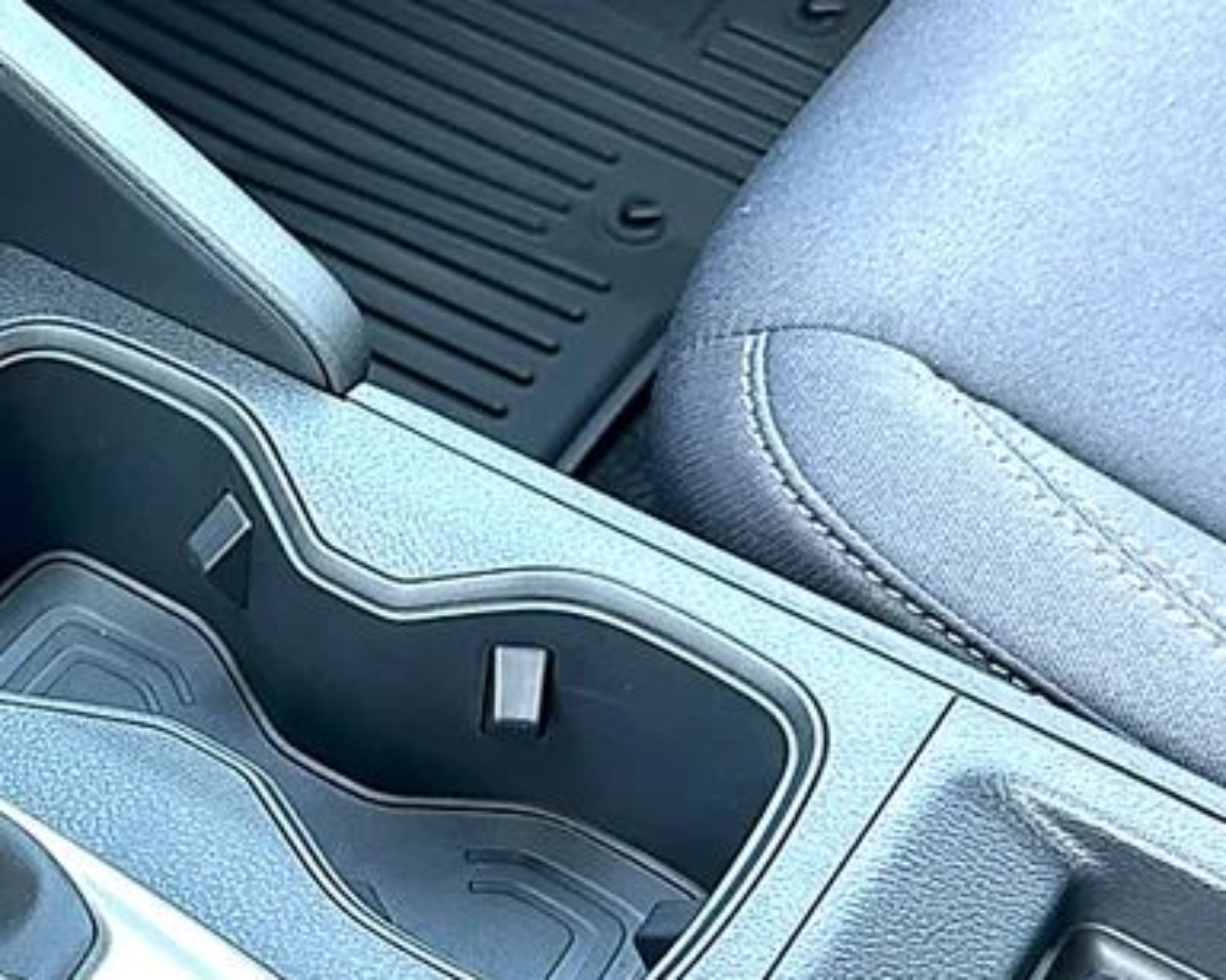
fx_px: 2068
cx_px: 118
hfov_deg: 31.5
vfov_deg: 26.3
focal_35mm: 57
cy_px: 736
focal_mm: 6.86
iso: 100
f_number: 1.78
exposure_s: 1/44
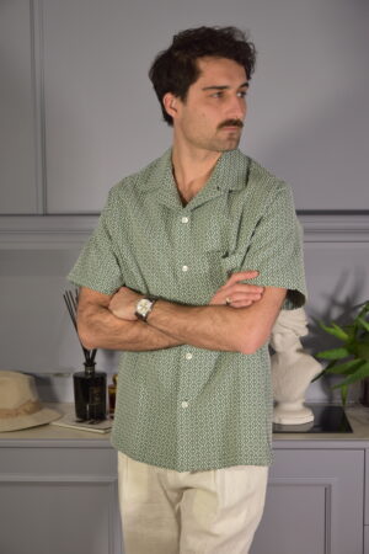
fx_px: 1107
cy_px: 277
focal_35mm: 72
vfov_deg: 28.1
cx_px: 184
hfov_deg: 18.9
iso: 400
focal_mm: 48
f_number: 4.8
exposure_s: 1/30
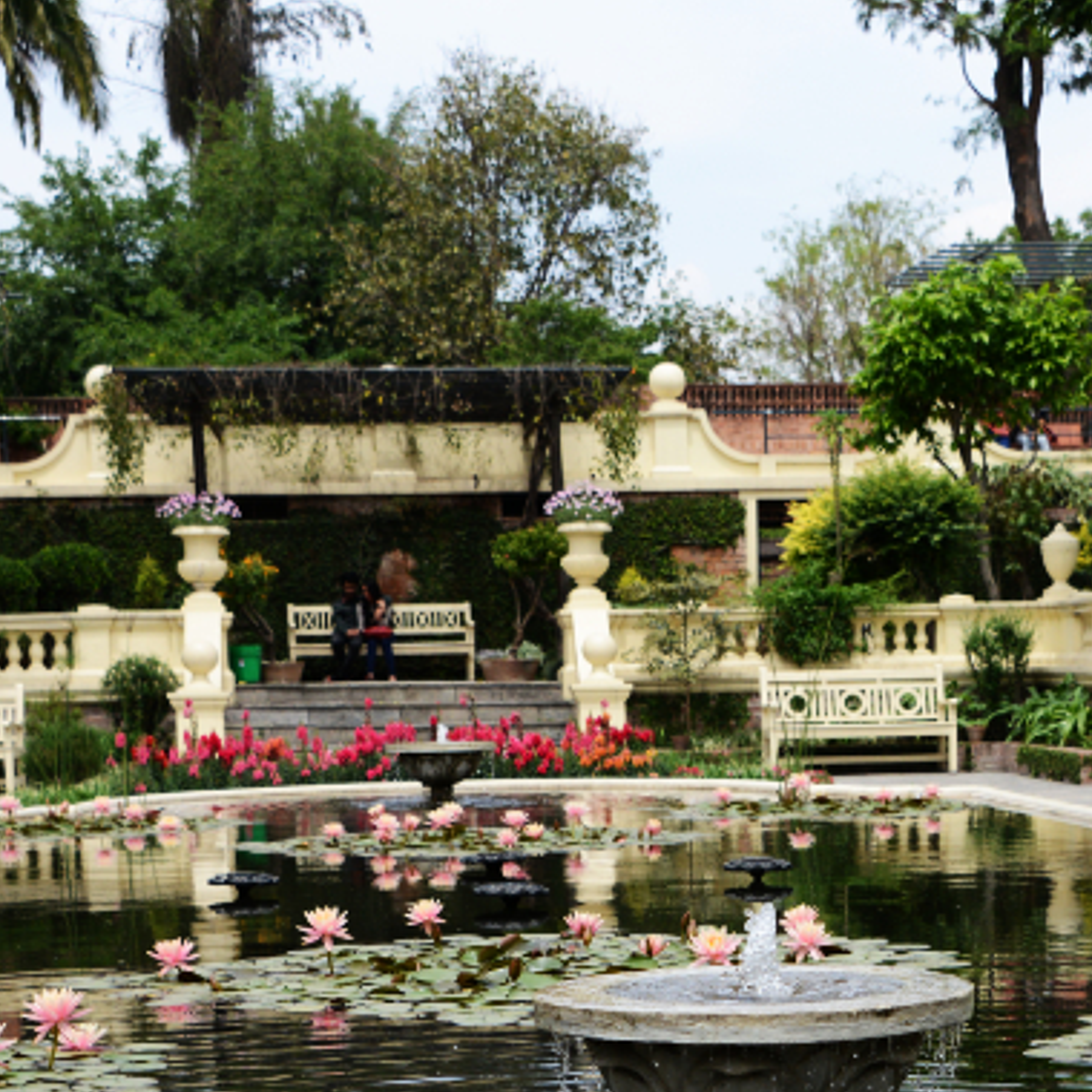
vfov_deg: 20.2
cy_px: 878
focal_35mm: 85
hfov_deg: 20.3
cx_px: 767
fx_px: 3034
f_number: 6.3
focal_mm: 38
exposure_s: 1/1000
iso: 400
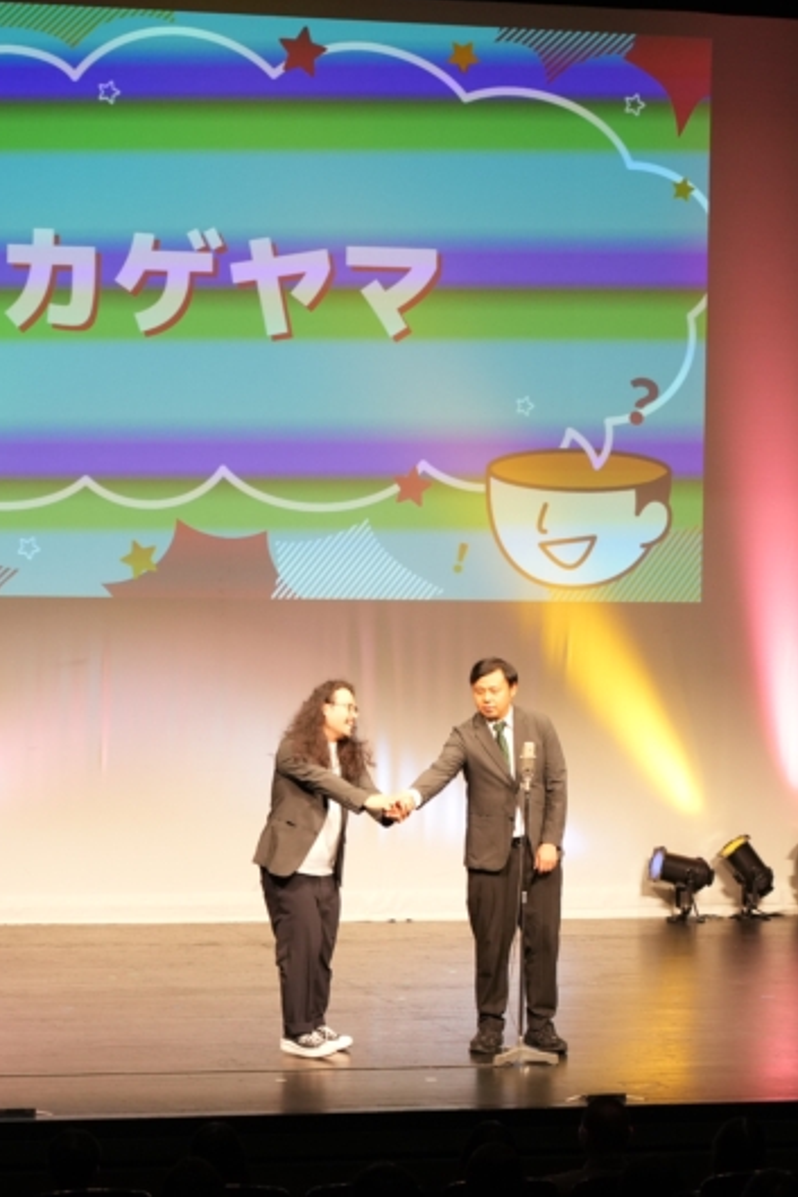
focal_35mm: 124
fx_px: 4120
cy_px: 598
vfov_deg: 16.5
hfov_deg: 11.1
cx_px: 364
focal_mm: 55
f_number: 2.8
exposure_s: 1/250
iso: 1000
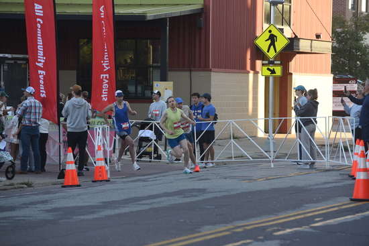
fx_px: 2050
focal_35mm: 200
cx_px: 184
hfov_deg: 10.3
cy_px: 123
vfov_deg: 6.9
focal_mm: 200
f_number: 5.6
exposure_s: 1/500
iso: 800
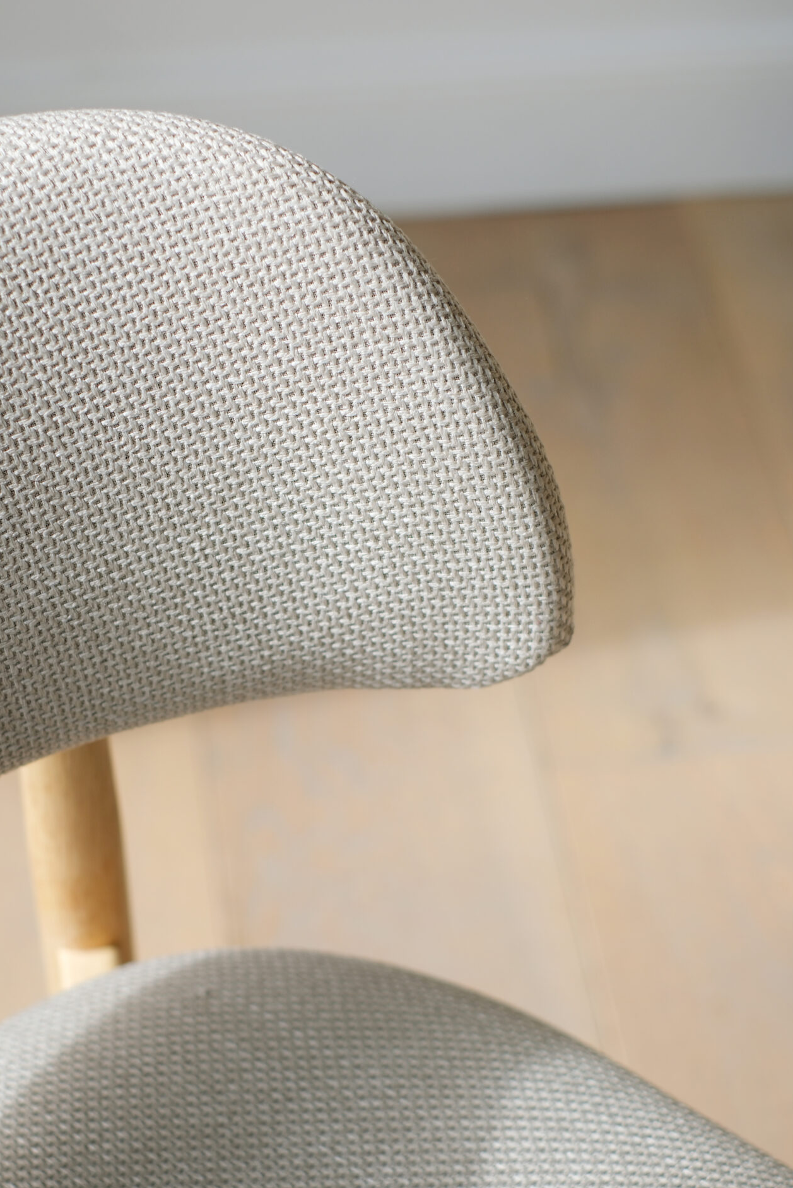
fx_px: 2378
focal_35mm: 72
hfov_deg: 18.9
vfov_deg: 28.0
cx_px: 341
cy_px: 711
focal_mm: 35
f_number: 2.8
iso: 125
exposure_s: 1/210
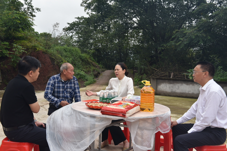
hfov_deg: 50.7
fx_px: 240
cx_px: 114
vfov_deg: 35.1
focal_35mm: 38
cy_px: 76
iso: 1000
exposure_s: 1/640
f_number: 11
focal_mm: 38
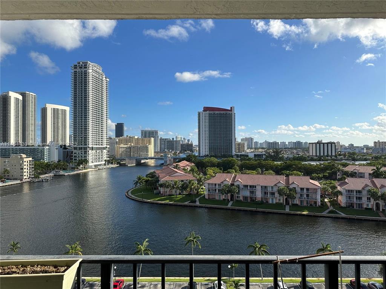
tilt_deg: +0.2
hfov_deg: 71.6
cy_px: 144
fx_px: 268
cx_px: 193
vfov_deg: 56.8
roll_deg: +0.2
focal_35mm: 24
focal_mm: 6.86
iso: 80
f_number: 1.78
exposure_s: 1/3058
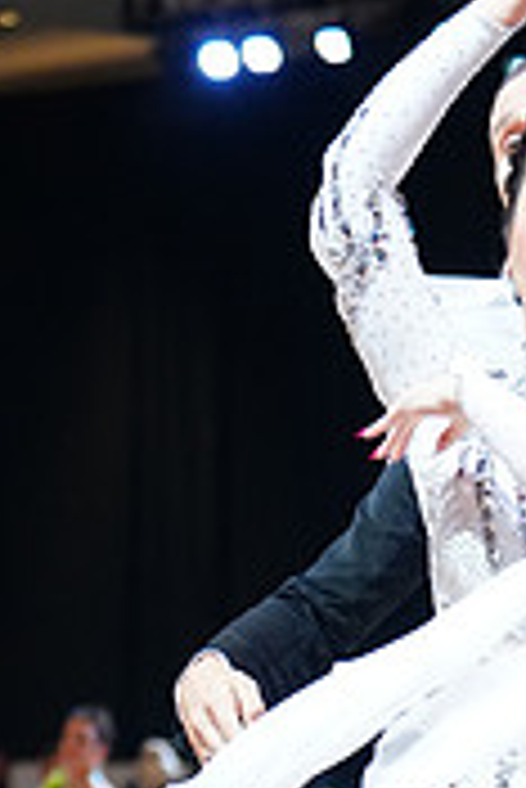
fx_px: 5074
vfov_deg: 8.7
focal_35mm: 232
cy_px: 1000
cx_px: 438
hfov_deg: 5.9
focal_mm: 70
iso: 2000
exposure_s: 1/400
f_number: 2.8
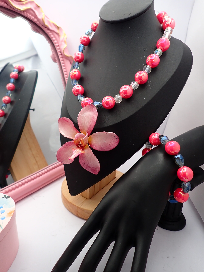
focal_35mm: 25
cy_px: 136
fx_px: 196
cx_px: 102
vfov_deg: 69.4
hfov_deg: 54.9
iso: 100
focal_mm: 4.5
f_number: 2
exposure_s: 1/125
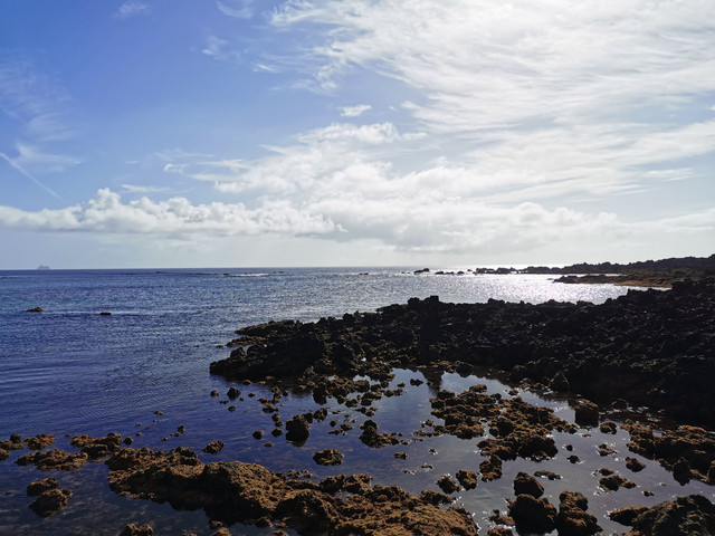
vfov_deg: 51.4
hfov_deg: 65.3
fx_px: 558
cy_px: 268
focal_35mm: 27
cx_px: 358
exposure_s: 1/16129
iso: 50
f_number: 1.8
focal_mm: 5.58
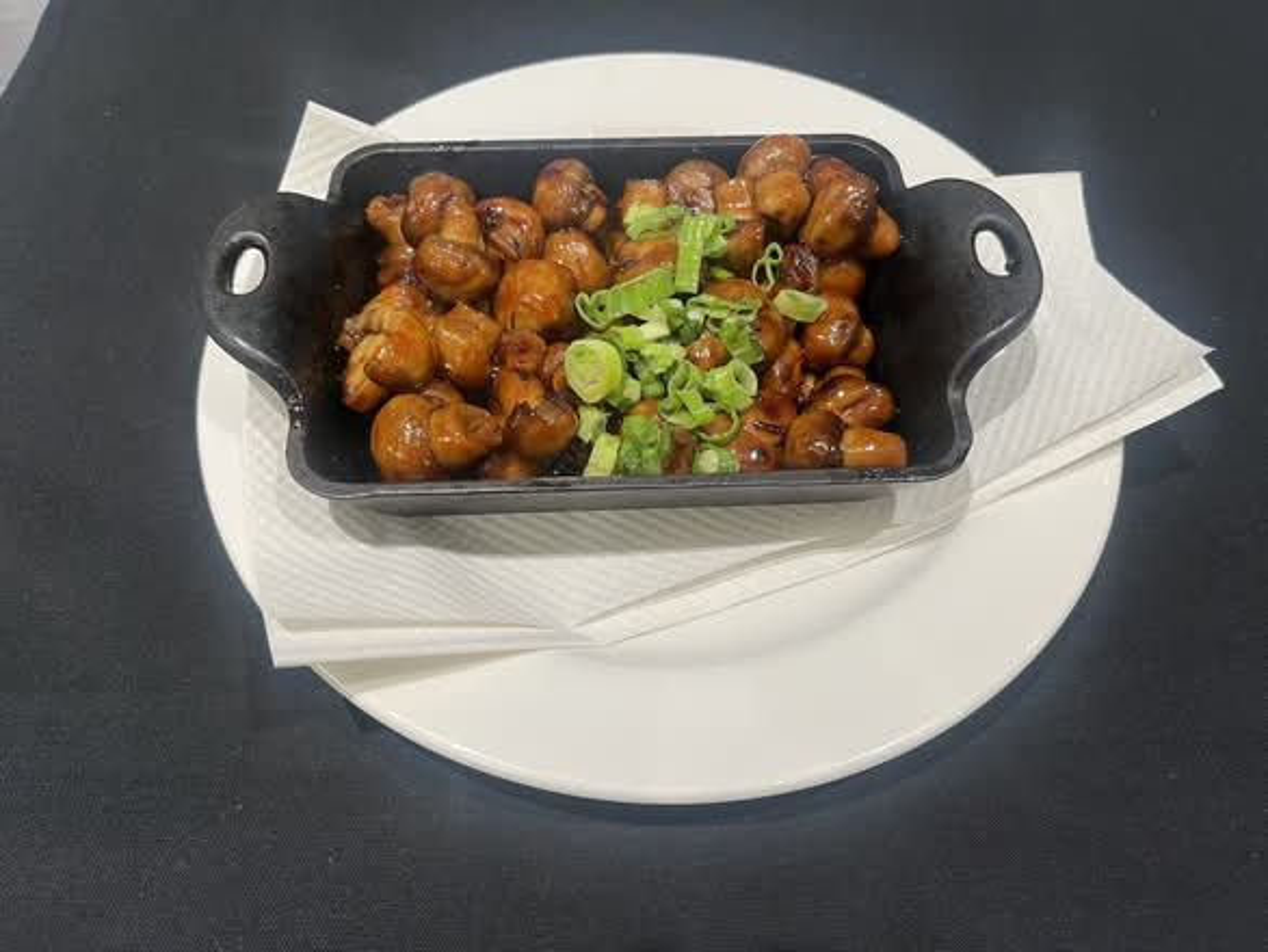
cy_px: 476
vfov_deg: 53.1
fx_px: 953
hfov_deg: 67.3
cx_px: 634
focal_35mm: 26
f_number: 1.6
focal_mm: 5.1
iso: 100
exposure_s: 1/60
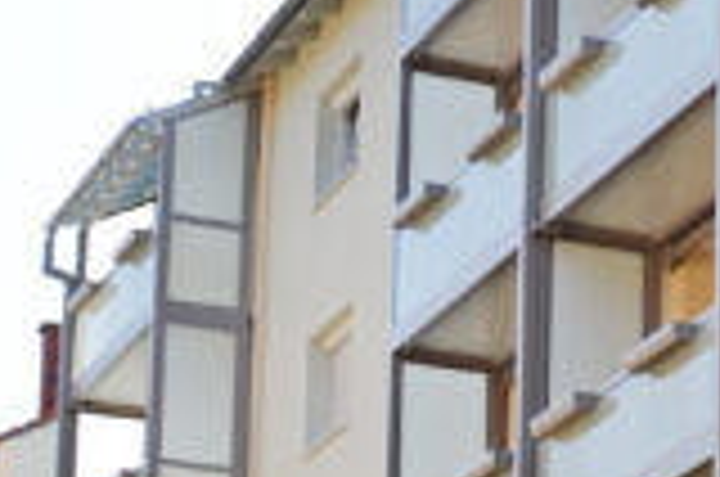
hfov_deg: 11.1
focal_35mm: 169
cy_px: 621
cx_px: 1400
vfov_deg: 8.0
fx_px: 3373
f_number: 6.3
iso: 100
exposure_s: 1/250
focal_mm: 20
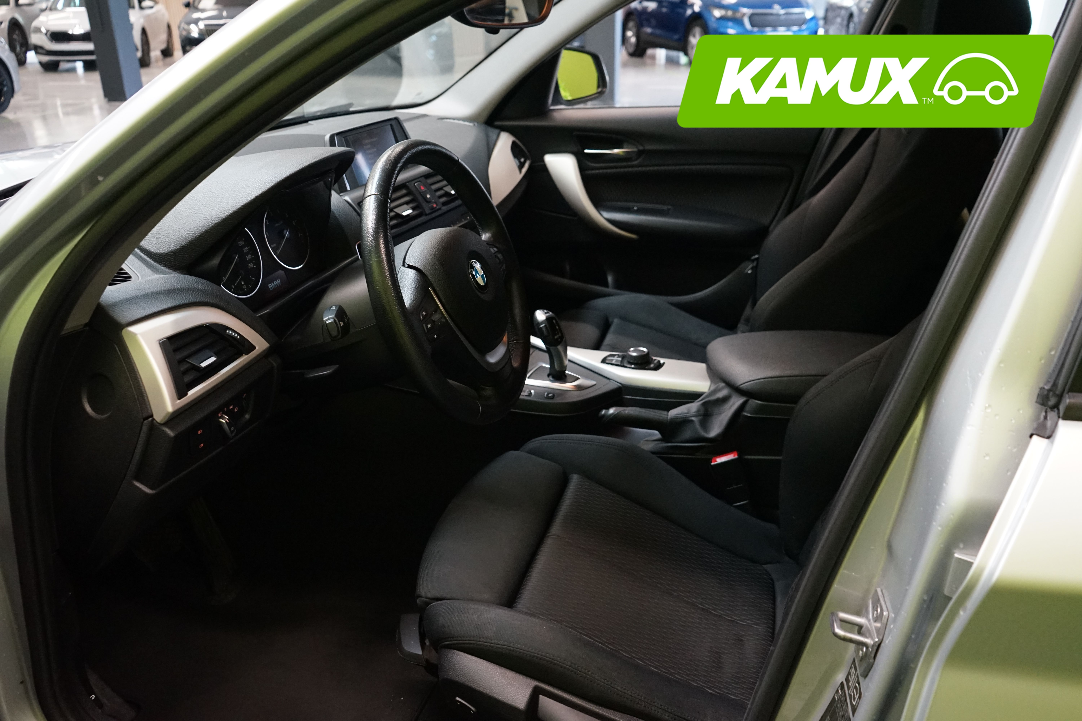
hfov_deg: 63.7
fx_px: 872
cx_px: 541
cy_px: 360
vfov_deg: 45.0
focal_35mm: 29
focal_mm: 29
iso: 4000
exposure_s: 1/40
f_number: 5.6
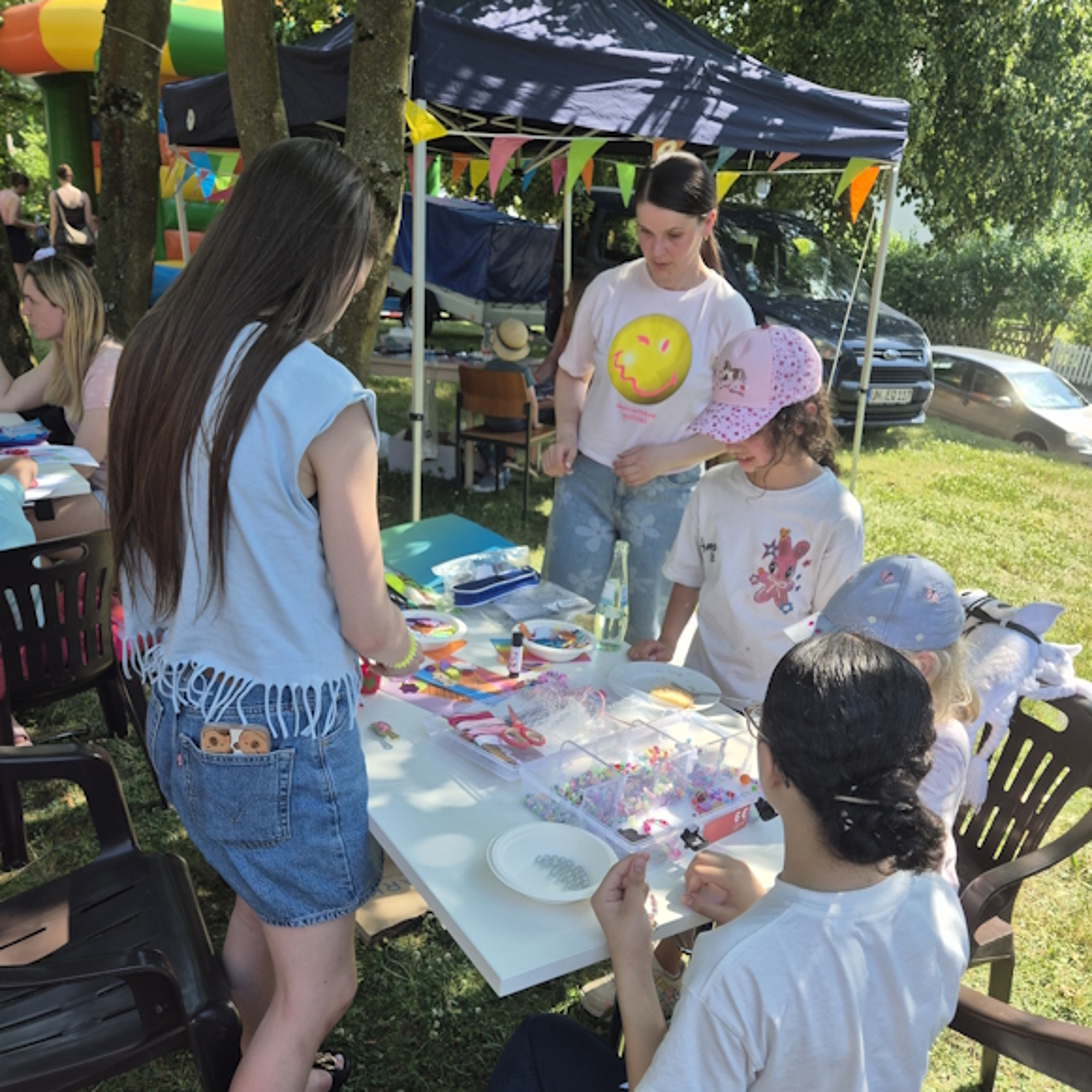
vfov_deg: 56.8
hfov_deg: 57.3
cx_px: 560
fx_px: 999
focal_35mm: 28
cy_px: 667
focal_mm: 5.4
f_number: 1.8
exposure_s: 1/452
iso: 25
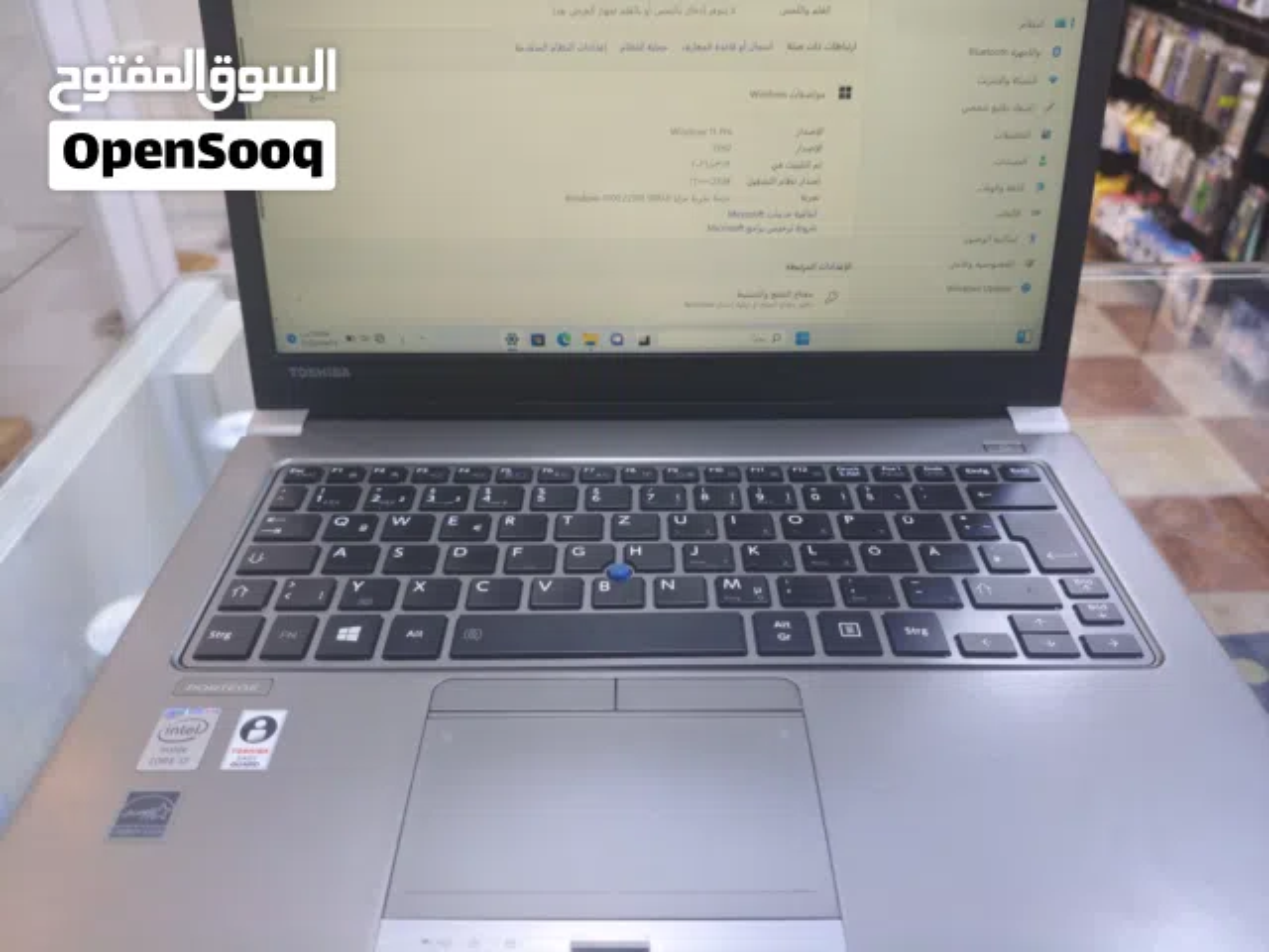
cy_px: 476
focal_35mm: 26
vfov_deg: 53.1
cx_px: 634
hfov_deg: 67.3
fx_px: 953
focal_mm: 4.94
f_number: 1.5
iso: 100
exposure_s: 1/100
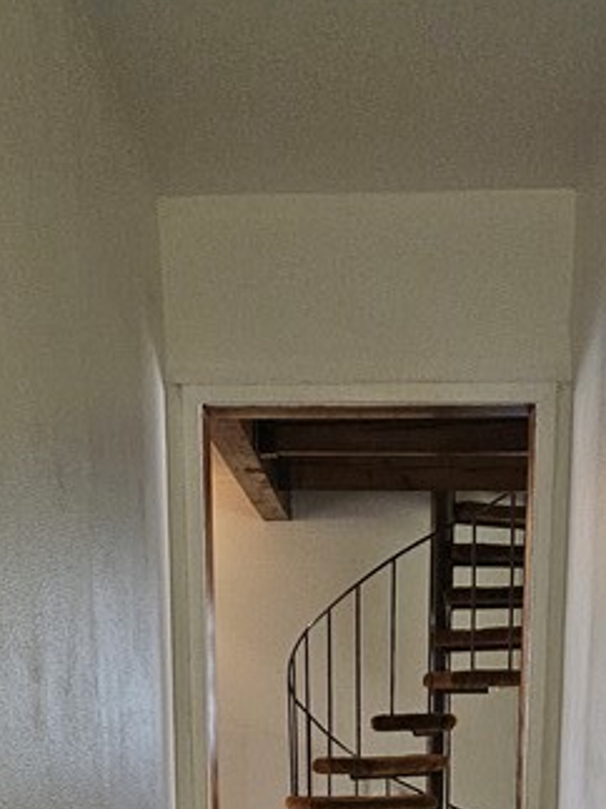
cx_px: 336
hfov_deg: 20.1
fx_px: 1705
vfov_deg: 22.4
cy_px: 1180
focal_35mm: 73
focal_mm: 5.4
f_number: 1.8
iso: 100
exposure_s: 1/30
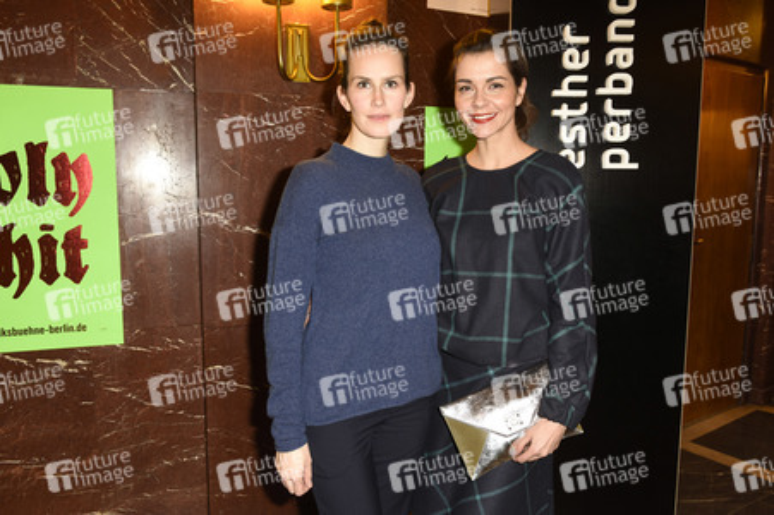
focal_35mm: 31
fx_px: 666
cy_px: 258
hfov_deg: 60.3
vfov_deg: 42.3
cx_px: 387
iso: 1250
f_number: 5.6
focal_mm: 31
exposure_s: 1/40
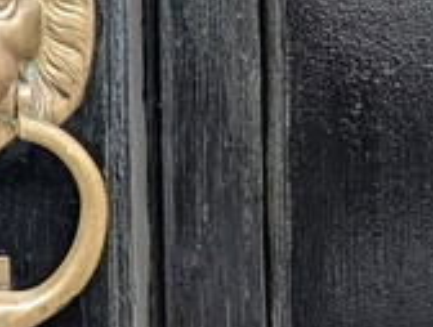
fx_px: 2672
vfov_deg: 6.9
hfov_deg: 9.1
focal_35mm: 213
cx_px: -113
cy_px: -98
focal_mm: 6.9
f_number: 1.68
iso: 416
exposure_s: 1/60.2
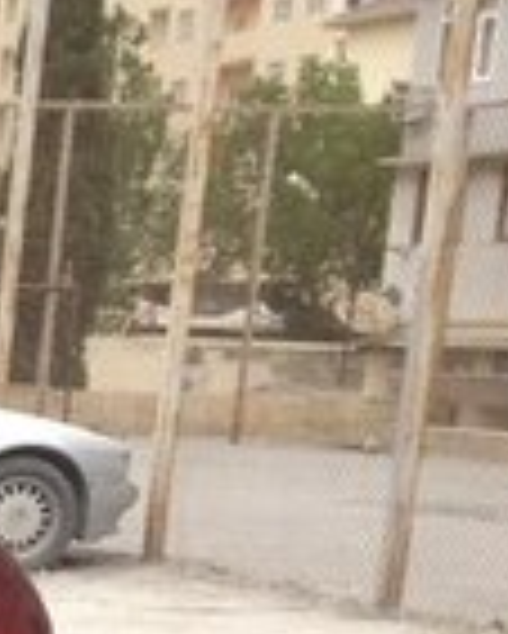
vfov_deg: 12.3
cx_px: -890
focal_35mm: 151
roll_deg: -0.9
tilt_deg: -11.3
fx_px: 2835
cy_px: 852
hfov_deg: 8.8
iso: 80
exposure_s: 1/120
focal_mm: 4.12
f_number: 2.4
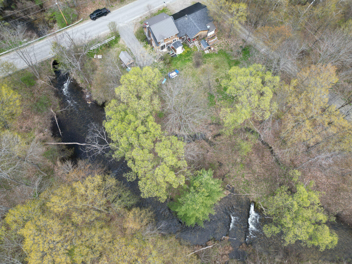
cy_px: 132
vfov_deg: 56.8
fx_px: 244
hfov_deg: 71.6
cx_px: 176
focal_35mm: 24
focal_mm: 6.72
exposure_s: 1/640
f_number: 1.7
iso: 110
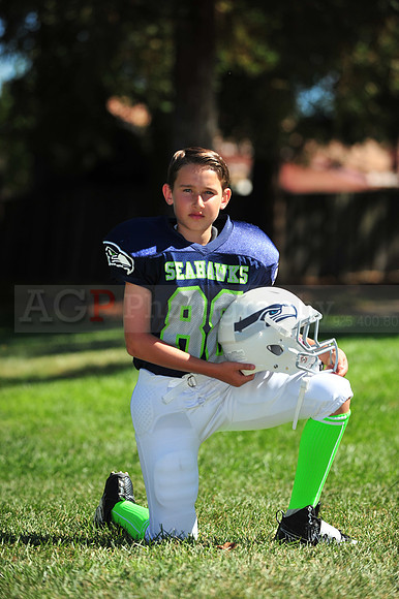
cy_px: 300
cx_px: 200
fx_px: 2913
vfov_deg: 11.8
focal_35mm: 175
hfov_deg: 7.8
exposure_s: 1/3200
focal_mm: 175
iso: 400
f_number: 4.5
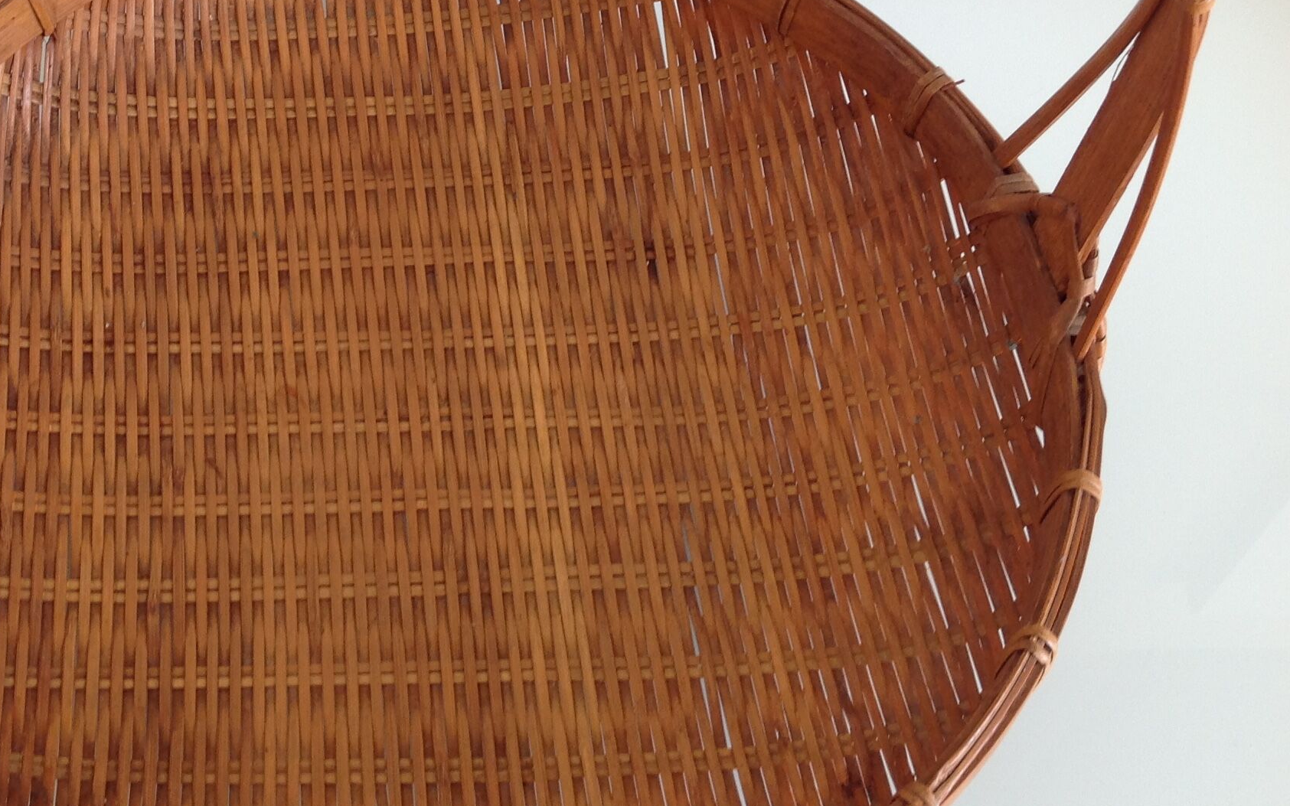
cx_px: 360
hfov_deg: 35.1
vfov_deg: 22.7
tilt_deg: -56.9
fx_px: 2004
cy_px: 308
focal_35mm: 57
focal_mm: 4.28
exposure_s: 1/17
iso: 50
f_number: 2.4
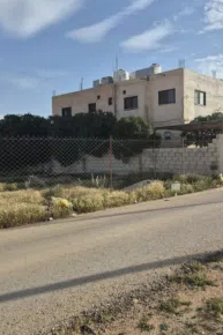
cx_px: 149
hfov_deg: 39.4
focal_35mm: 33
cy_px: 164
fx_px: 307
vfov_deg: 57.2
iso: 25
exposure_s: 1/2272
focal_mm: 5.4
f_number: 1.8
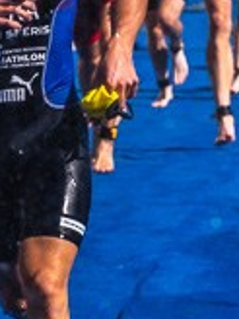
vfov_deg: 3.8
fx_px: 4833
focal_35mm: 525
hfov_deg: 2.8
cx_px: -408
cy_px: 229
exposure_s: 1/1000
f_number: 7.1
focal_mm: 70
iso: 100
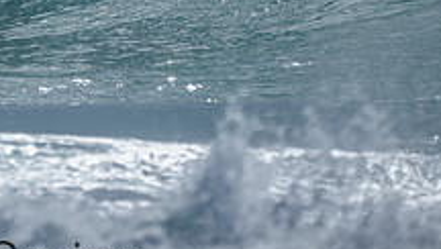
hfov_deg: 1.0
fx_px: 26337
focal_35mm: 2250
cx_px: -14
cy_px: -79
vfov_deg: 0.5
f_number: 6.3
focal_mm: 800
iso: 110
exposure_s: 1/2000
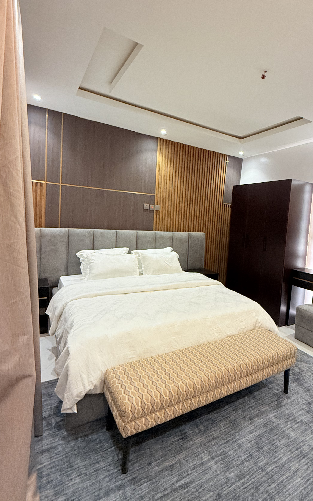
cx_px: 186
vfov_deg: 91.0
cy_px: 234
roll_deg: -4.4
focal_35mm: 18
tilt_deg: -2.3
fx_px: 246
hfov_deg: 64.5
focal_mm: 2.22
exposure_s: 1/50
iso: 250
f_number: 2.2
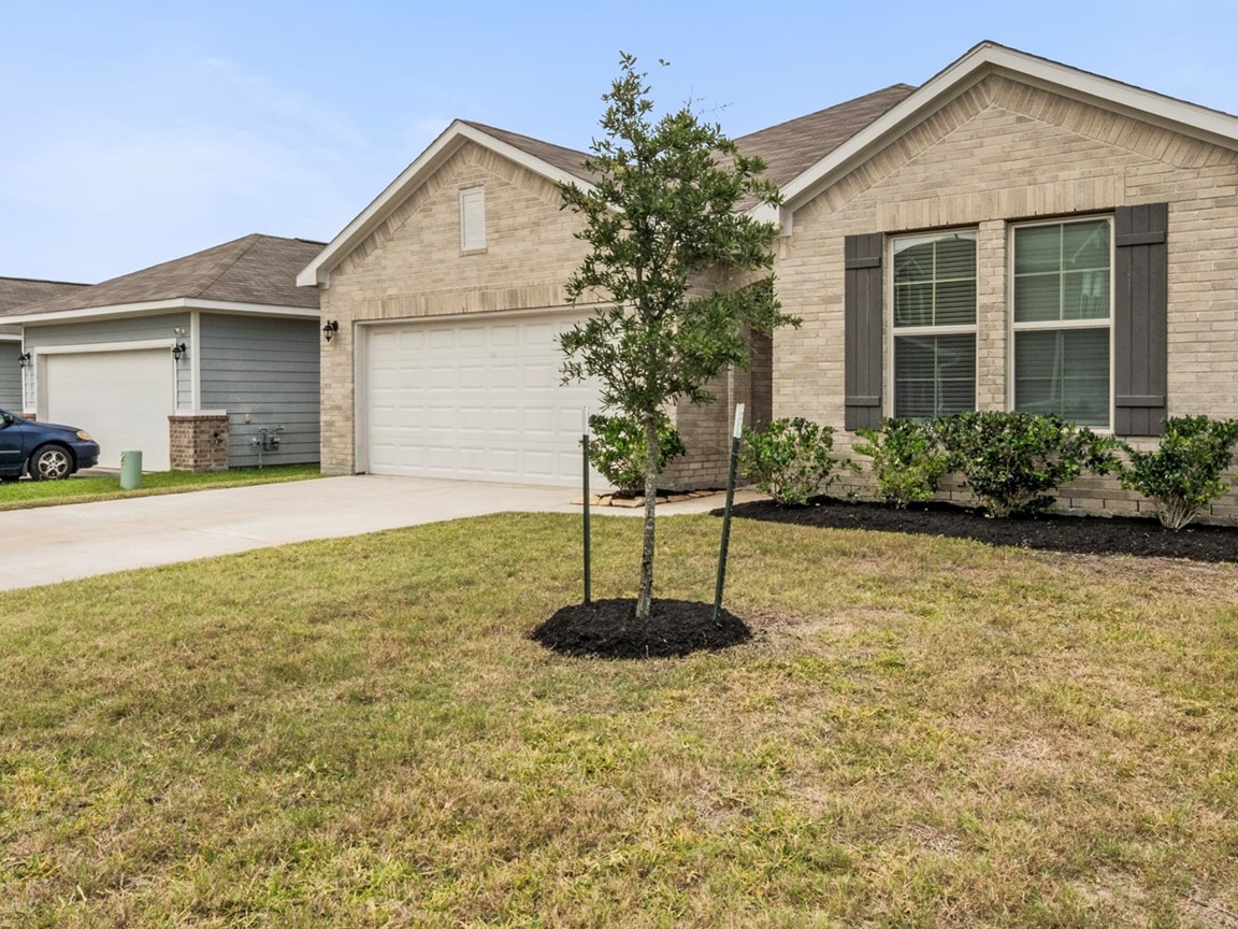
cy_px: 354
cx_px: 658
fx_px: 1037
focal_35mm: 29
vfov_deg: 47.8
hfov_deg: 61.6
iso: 800
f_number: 9
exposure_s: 1/40
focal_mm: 16
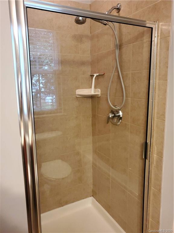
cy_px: 116
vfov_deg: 67.3
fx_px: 174
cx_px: 87
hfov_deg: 53.1
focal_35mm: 26
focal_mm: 4.3
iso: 320
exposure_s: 1/40
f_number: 1.5
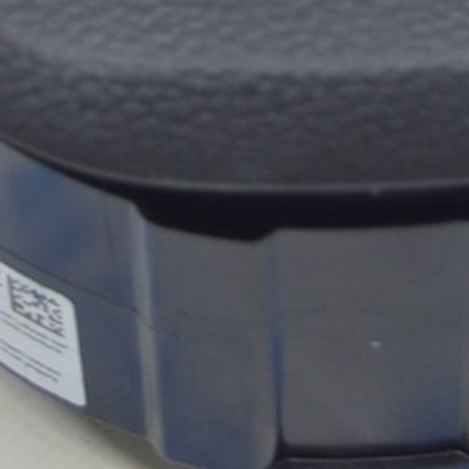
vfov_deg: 7.1
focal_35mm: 242
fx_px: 3710
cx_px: 243
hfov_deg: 7.2
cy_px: -219
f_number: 5.6
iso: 400
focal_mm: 42
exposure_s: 1/20
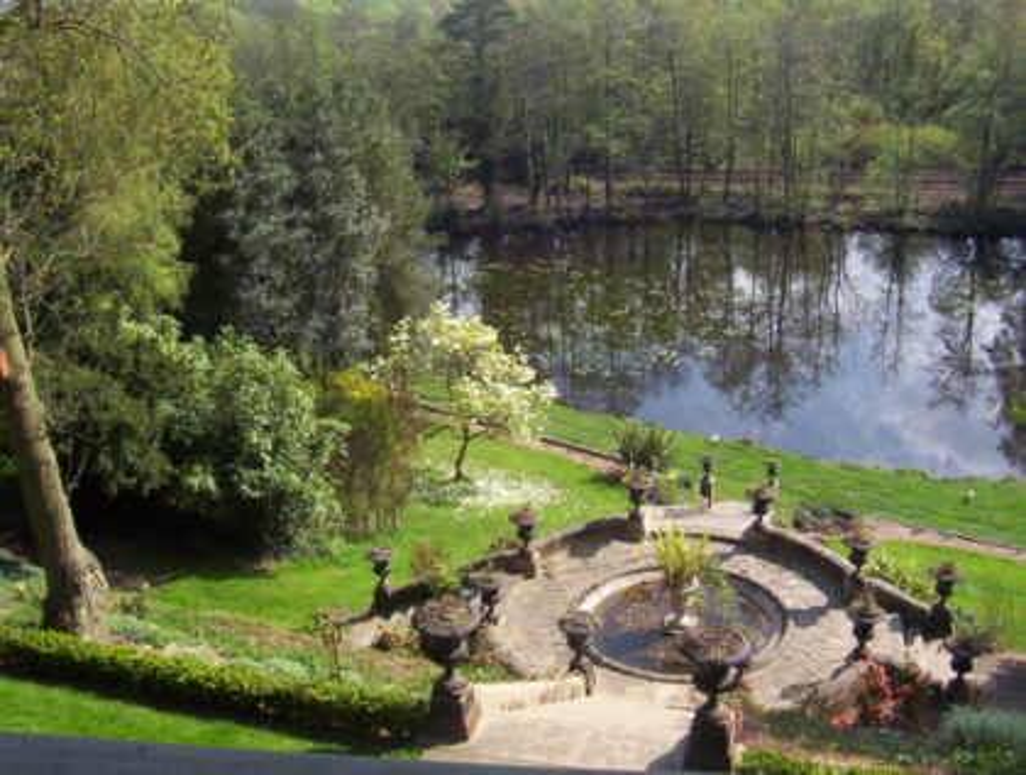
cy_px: 388
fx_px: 1069
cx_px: 513
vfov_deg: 39.8
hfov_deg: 51.3
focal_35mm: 36
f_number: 5.24
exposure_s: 1/305
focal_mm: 5.54
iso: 100
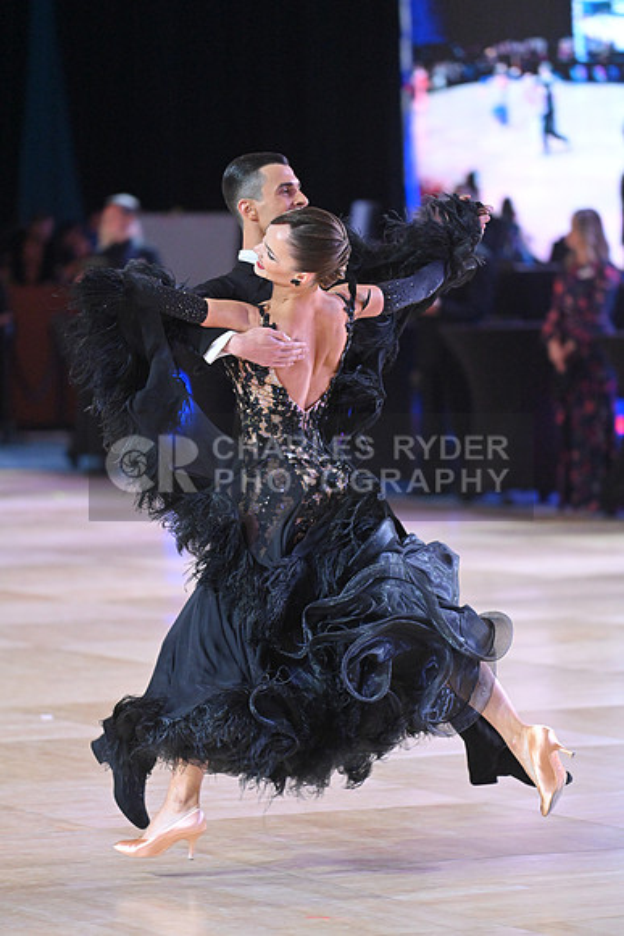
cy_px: 468
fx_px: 5196
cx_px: 312
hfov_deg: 6.9
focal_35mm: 200
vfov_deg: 10.3
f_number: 4
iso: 4000
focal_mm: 200
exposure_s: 1/400
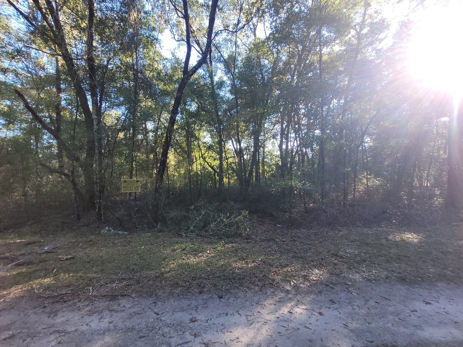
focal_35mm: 14
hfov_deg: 101.9
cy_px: 167
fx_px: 187
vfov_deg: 85.6
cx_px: 215
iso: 50
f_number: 2.2
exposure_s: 1/120
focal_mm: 1.74
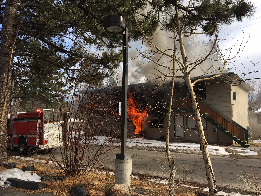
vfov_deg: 48.2
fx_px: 219
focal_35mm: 29
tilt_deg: +6.5
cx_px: 130
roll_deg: -1.8
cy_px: 98
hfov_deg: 61.7
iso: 25
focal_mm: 4.15
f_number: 2.2
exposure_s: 1/625
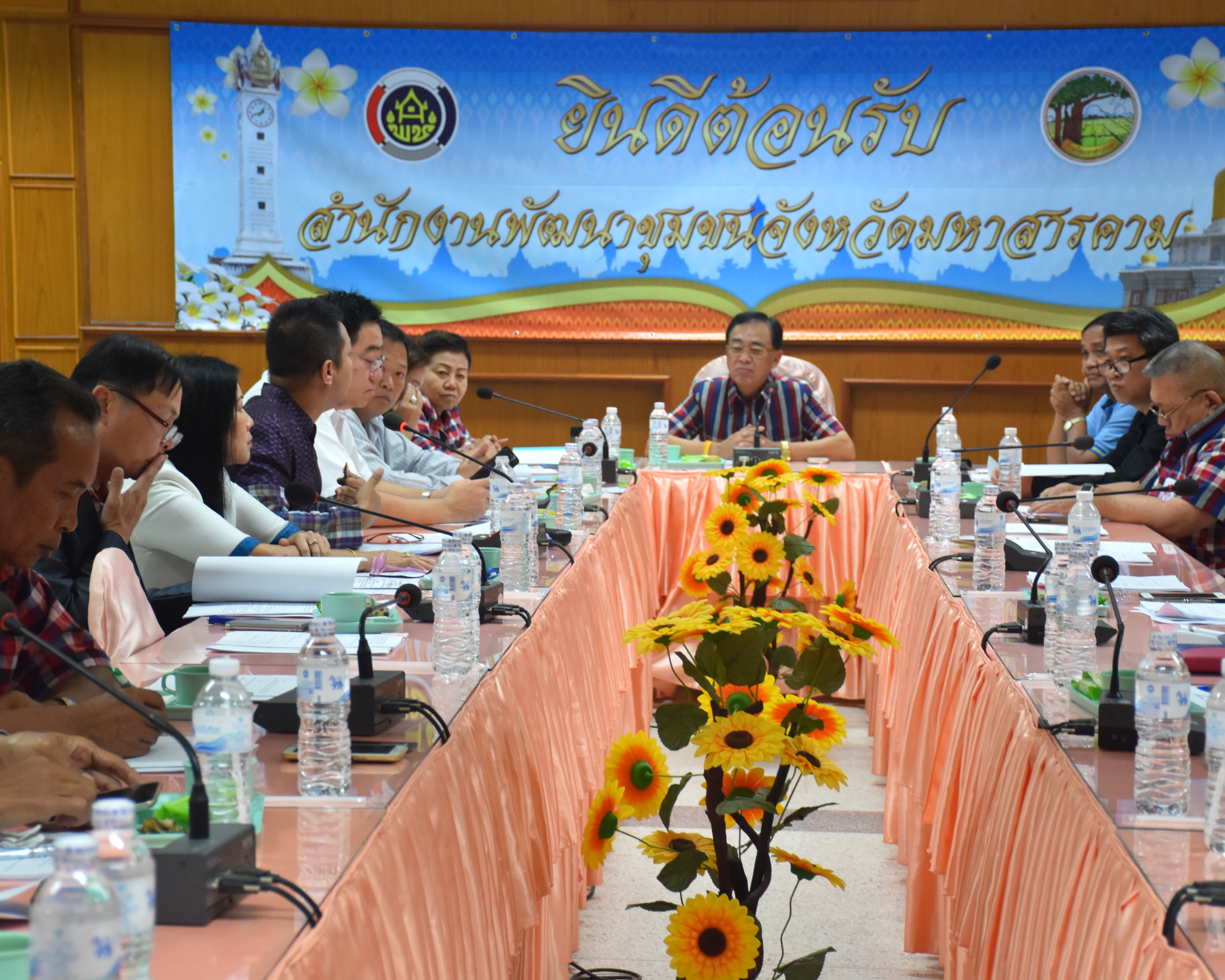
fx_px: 2973
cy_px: 493
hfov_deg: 23.3
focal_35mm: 82
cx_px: 614
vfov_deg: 18.7
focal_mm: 48
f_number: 4.5
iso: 800
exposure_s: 1/60
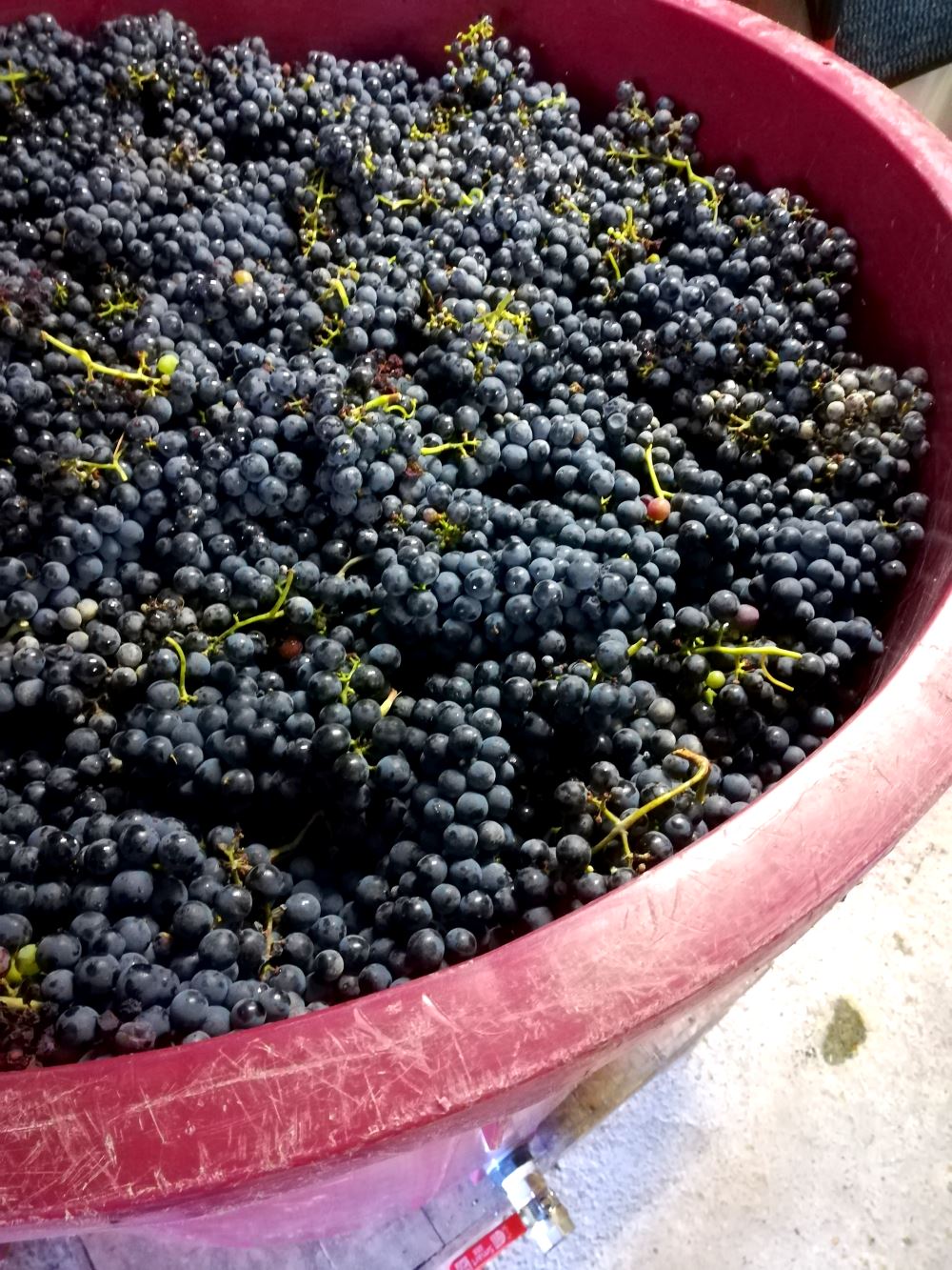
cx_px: 476
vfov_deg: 67.3
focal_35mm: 26
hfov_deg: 53.1
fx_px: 953
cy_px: 635
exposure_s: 1/14.3
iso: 1000
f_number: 2.2
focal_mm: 3.83
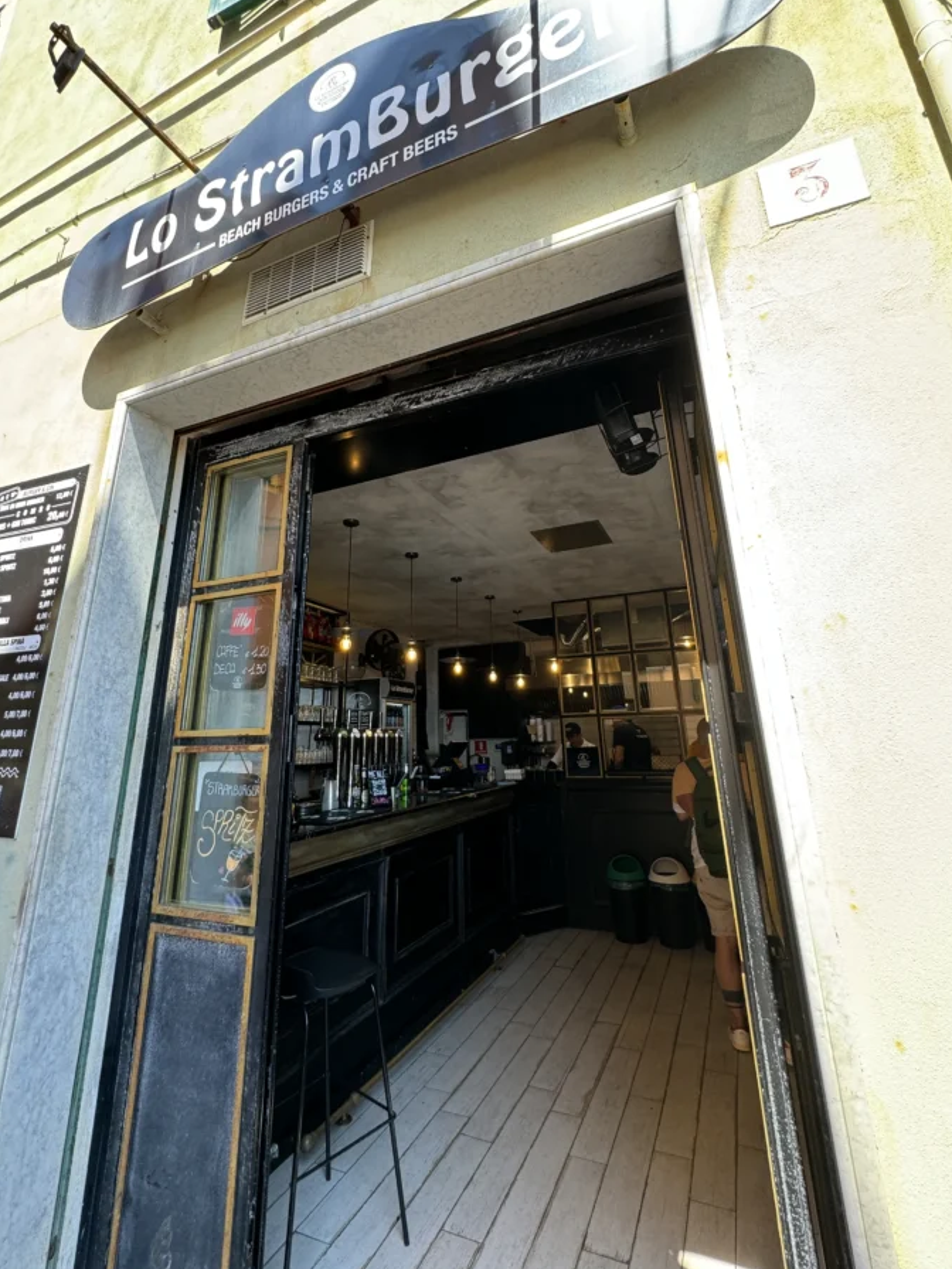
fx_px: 587
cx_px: 462
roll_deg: +2.0
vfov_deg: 94.0
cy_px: 552
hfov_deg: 78.1
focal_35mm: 16
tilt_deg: +18.0
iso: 50
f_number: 2.2
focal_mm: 2.22
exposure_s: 1/99
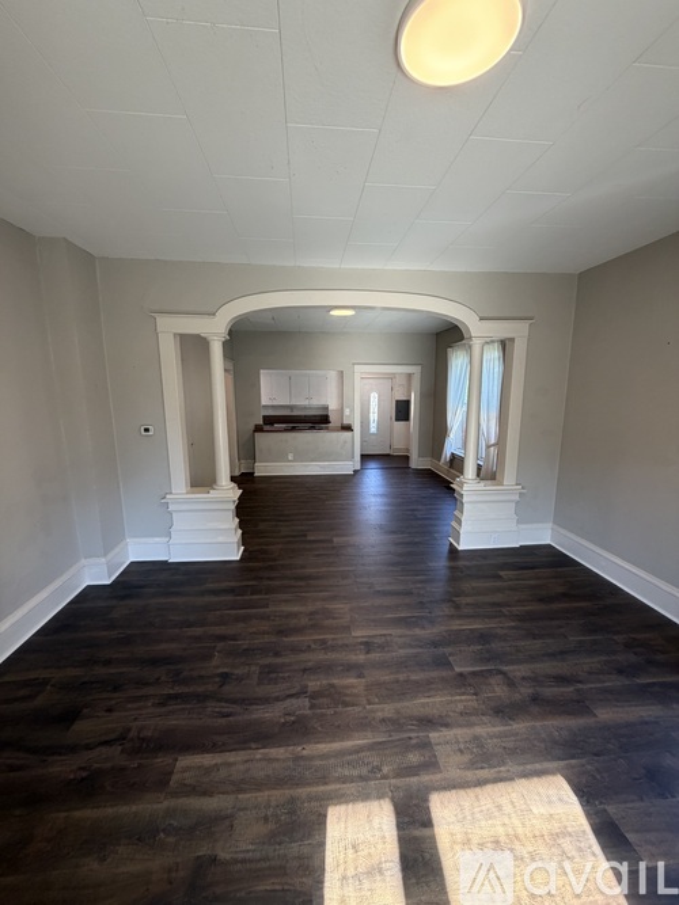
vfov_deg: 102.1
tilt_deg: -9.9
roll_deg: +0.1
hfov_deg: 85.7
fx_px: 366
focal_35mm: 14
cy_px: 452
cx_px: 340
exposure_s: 1/120
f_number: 2.2
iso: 200
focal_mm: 2.22
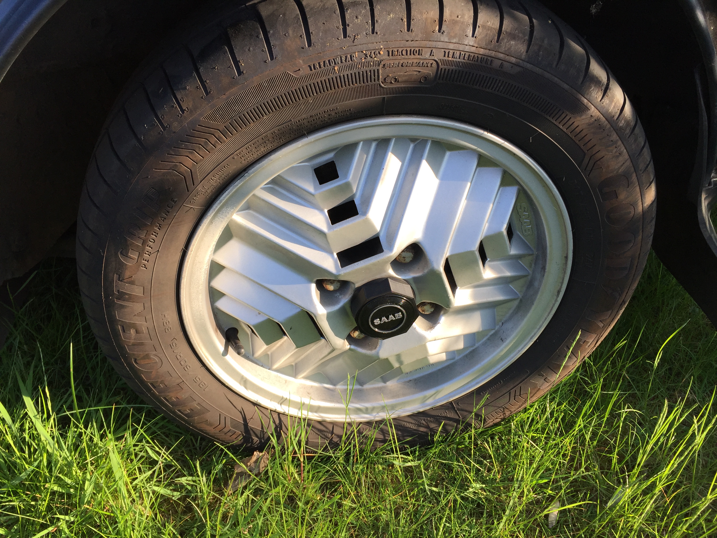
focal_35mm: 29
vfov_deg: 48.2
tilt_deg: -43.3
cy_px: 269
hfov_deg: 61.7
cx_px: 358
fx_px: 601
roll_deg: -3.1
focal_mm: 4.15
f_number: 2.2
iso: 32
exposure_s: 1/403
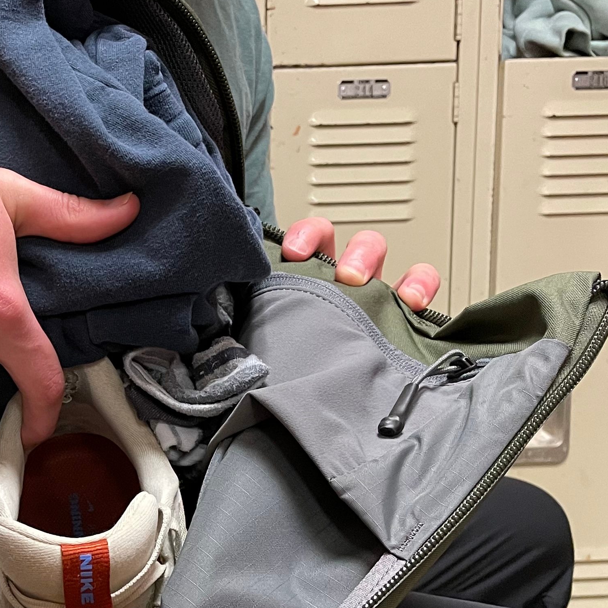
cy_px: 467
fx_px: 1232
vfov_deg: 27.3
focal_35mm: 62
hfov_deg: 26.0
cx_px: -24
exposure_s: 1/54
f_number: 1.6
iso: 320
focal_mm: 4.2
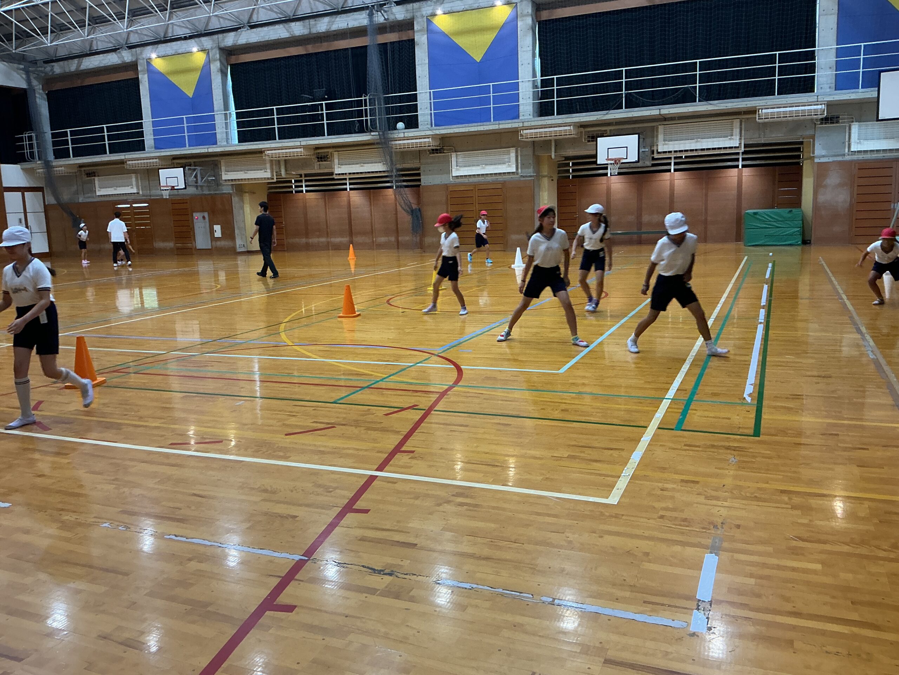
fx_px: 753
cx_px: 450
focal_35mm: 29
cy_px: 338
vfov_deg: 48.2
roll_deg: +2.4
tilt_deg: -8.9
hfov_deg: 61.7
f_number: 1.8
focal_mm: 3
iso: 125
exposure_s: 1/60
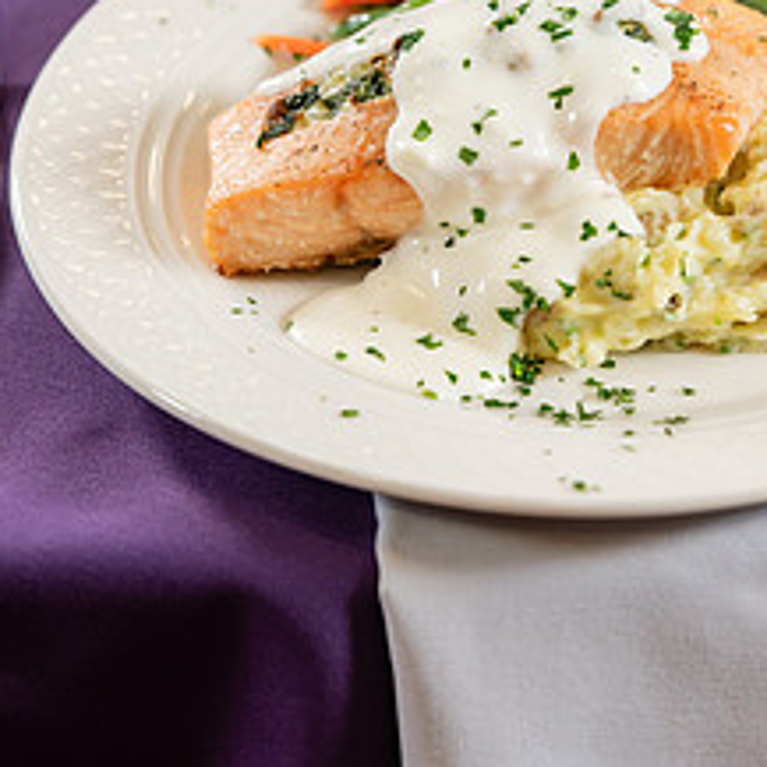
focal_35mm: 364
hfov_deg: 4.8
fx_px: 9125
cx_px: 558
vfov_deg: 4.8
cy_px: 161
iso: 400
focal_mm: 160
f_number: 4
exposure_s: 1/160
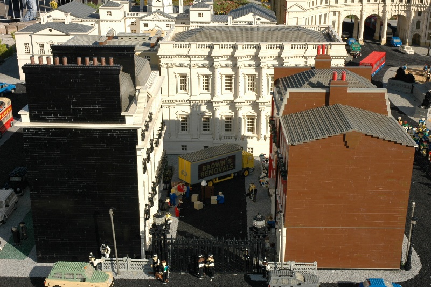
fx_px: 628
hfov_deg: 37.9
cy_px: 144
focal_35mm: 52
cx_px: 216
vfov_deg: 25.7
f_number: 13
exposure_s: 1/125
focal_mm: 35
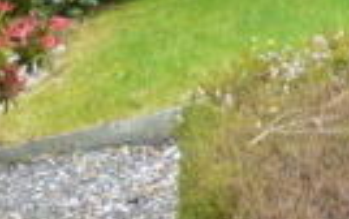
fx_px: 1095
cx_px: 457
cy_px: -296
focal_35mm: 115
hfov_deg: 17.0
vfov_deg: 10.1
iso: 100
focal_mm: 4.5
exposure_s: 1/80
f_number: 3.1
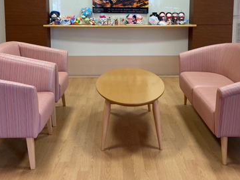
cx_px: 123
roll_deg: +0.2
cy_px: 41
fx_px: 319
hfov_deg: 41.3
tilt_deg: -7.1
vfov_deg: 30.8
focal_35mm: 46
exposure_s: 1/100
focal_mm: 4.2
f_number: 1.6
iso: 80
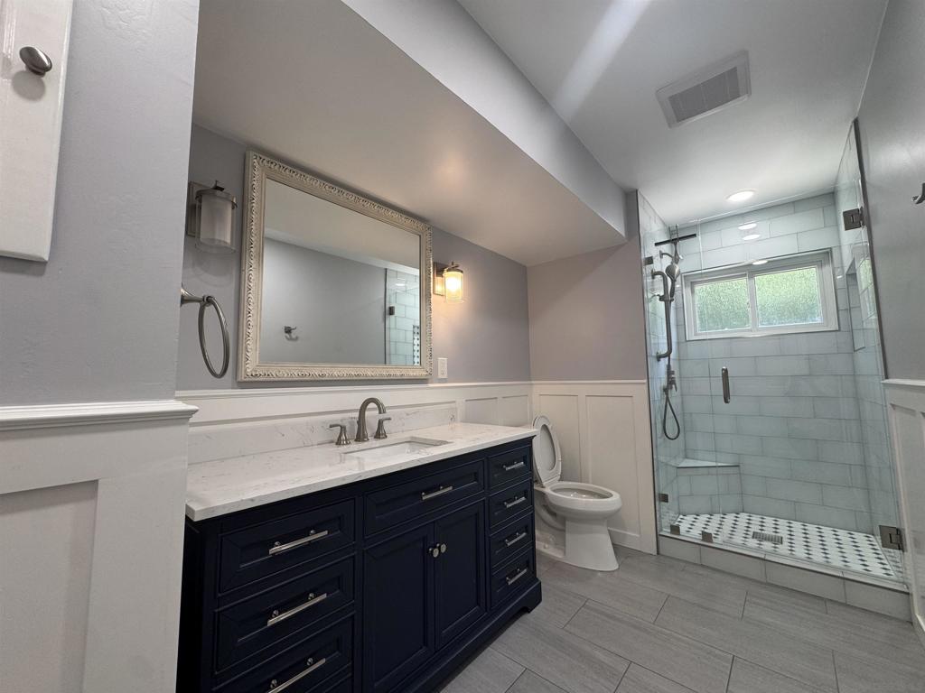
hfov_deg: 102.1
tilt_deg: +4.6
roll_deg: +0.6
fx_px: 374
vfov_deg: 85.7
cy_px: 346
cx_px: 462
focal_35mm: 14
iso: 80
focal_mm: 2.22
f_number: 2.2
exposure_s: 1/60
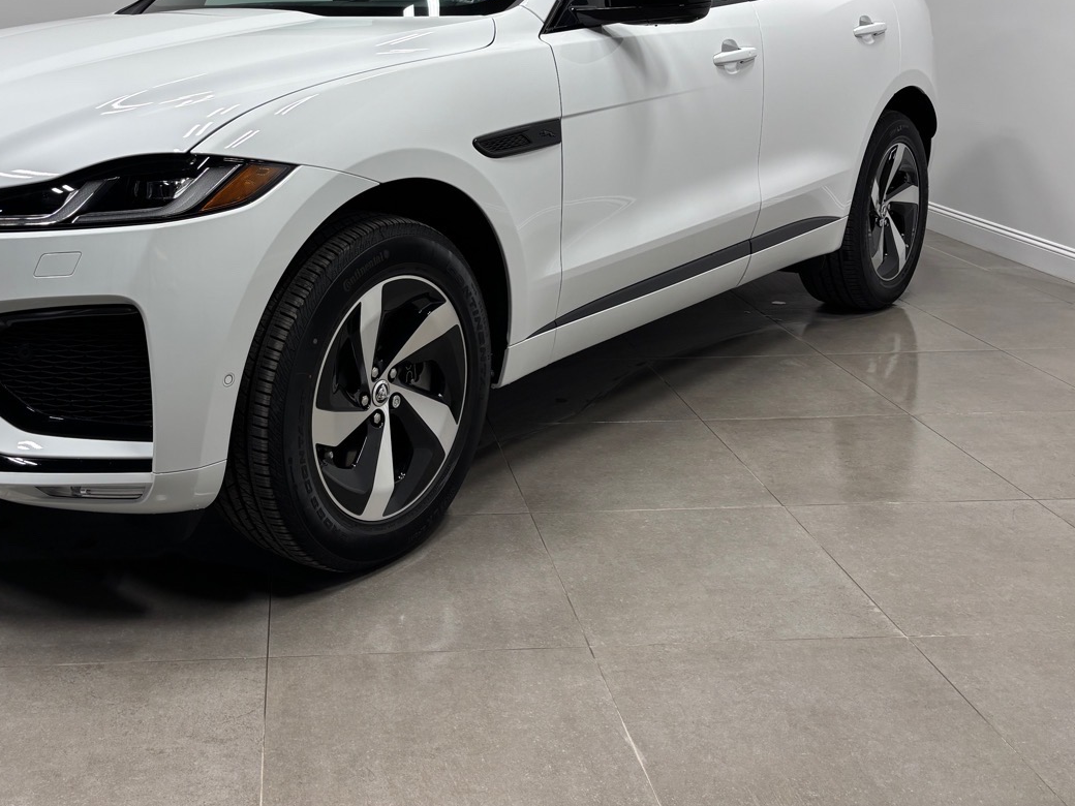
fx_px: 1242
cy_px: 193
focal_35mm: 40
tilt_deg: -9.7
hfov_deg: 46.1
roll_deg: +0.4
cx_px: 356
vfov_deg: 35.1
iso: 50
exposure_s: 1/342
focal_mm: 5.96
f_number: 1.6
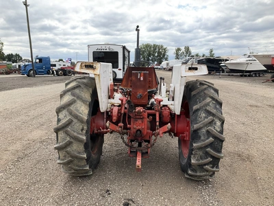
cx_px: 137
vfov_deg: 48.2
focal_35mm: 29
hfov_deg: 61.7
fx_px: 230
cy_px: 103
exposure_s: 1/1098
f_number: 1.8
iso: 25
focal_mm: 3
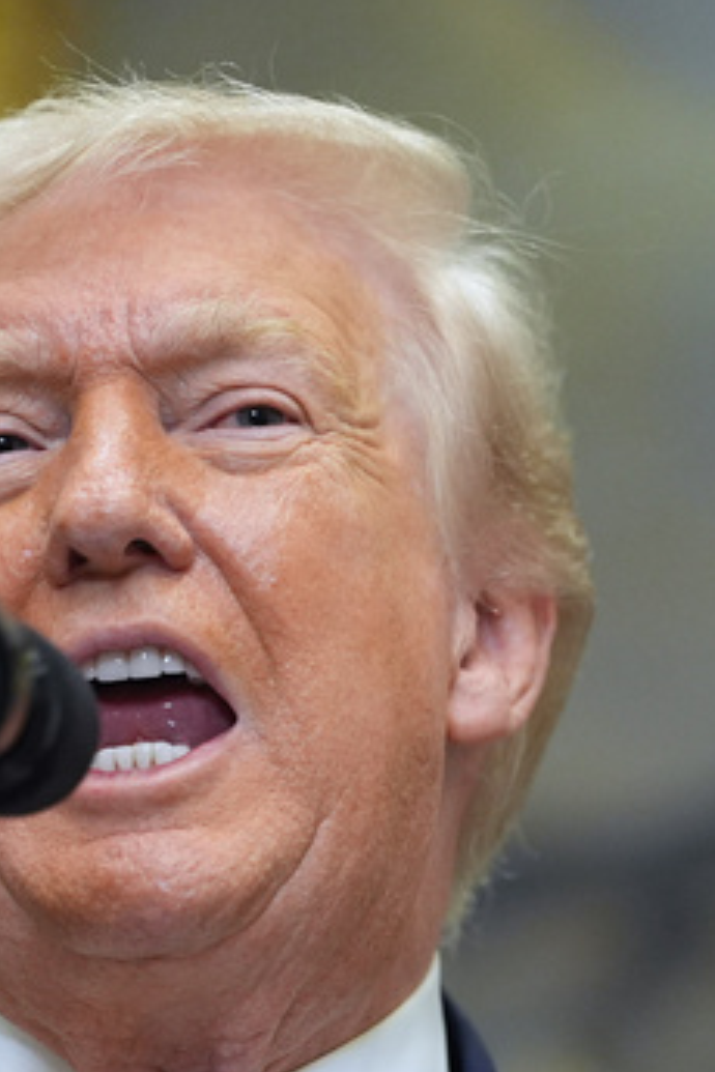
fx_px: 11946
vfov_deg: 5.1
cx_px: 410
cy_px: 878
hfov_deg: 3.4
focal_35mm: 401
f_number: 2
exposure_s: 1/400
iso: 2000
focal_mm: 135
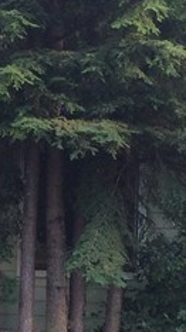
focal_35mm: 139
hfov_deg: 8.7
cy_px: 242
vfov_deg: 15.4
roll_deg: -1.8
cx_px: -20
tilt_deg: -0.8
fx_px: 1219
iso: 64
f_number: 2.2
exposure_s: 1/120
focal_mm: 4.15
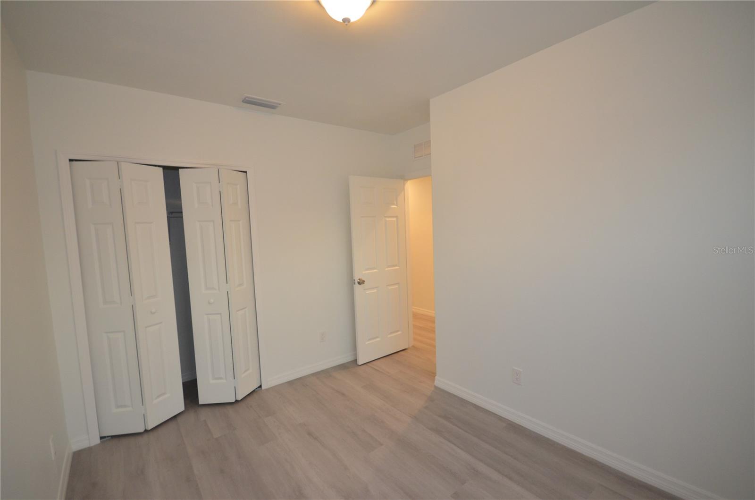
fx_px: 314
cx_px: 378
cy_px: 250
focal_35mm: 15
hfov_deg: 100.5
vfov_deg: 77.0
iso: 800
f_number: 4
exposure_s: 1/60
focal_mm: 10
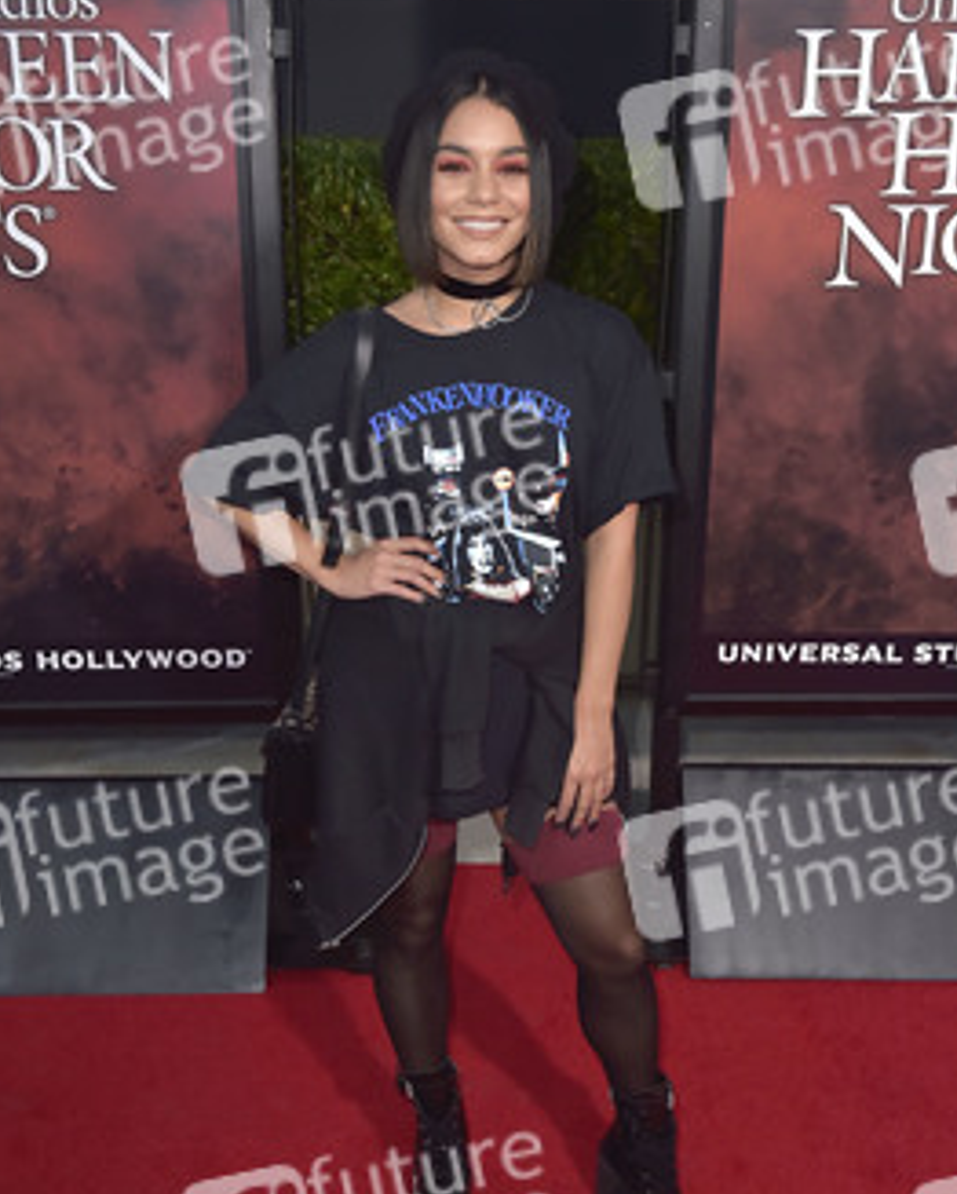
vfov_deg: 46.7
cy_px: 672
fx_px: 1379
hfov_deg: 38.3
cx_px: 477
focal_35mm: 39
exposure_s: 1/320
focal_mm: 34
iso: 640
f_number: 6.3
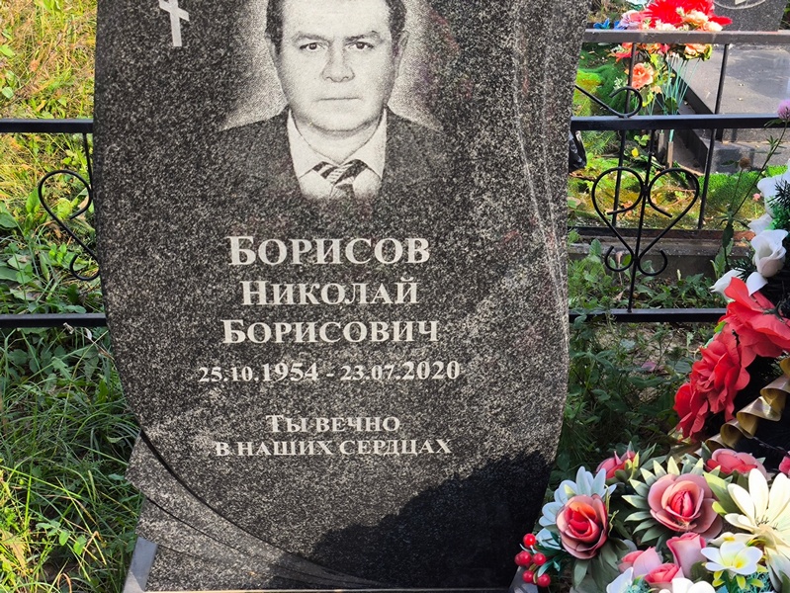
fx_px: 1142
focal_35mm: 50
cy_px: 296
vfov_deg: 29.1
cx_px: 395
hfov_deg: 38.2
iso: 50
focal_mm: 4.71
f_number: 1.7
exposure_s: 1/251
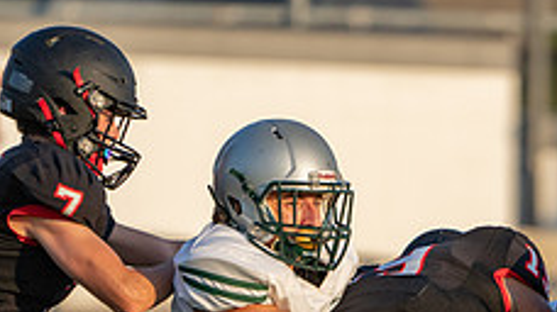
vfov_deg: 1.0
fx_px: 17863
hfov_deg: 1.8
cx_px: 573
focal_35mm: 1210
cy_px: 459
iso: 400
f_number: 5.6
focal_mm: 400
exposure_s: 1/1250
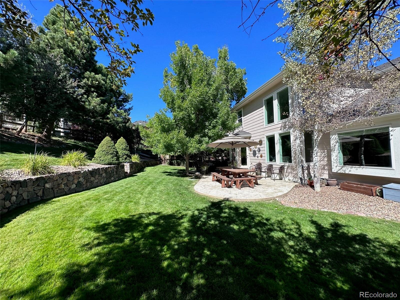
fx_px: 162
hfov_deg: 102.1
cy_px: 150
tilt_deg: +1.5
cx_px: 200
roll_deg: +1.5
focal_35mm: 14
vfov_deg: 85.7
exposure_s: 1/1335
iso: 40
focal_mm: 2.22
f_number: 2.2
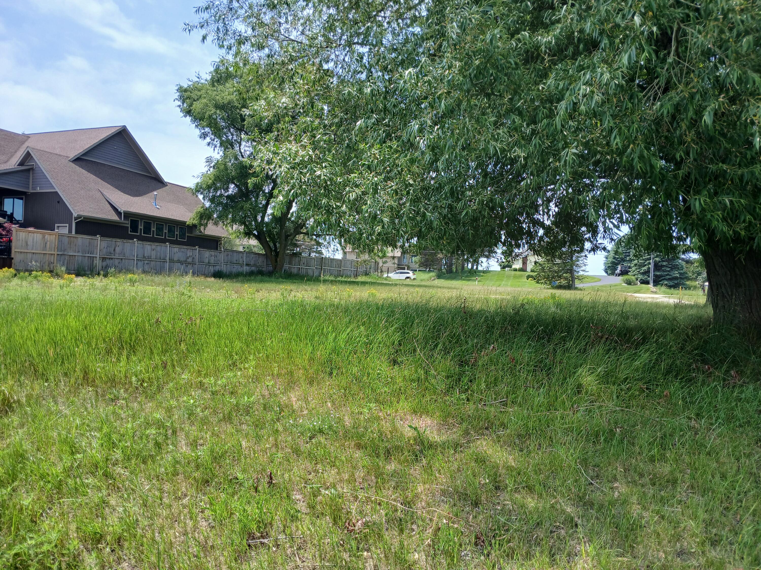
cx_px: 380
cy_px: 285
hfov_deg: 67.3
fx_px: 572
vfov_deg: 53.1
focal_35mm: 26
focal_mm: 3.98
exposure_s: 1/357
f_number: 1.8
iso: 20
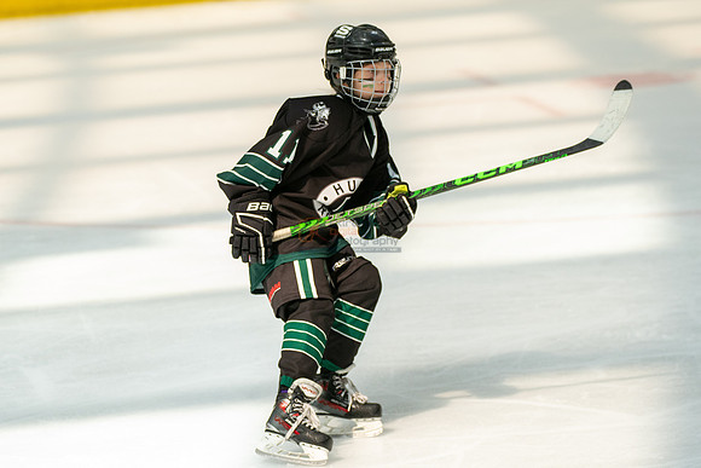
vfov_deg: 6.6
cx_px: 301
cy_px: 232
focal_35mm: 209
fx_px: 4066
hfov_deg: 9.9
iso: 1600
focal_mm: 157
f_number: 3.5
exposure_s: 1/3200
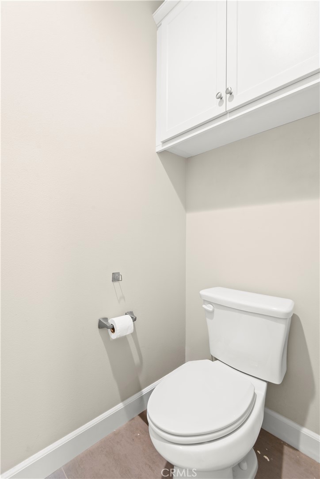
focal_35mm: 16
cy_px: 240
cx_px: 160
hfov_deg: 73.8
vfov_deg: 96.7
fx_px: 213
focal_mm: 16
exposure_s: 1/1.25
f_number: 8
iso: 200
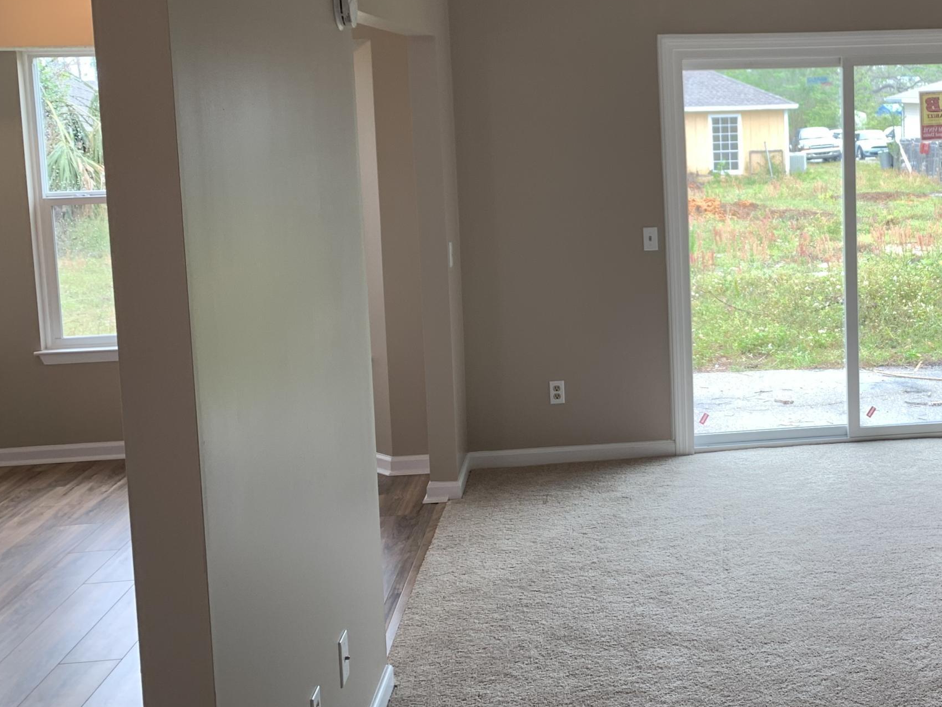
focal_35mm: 46
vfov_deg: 31.2
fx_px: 1252
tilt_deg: -5.1
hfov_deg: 39.4
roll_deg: +0.9
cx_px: 775
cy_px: 226
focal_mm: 4.25
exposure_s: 1/120
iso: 40
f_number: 1.8
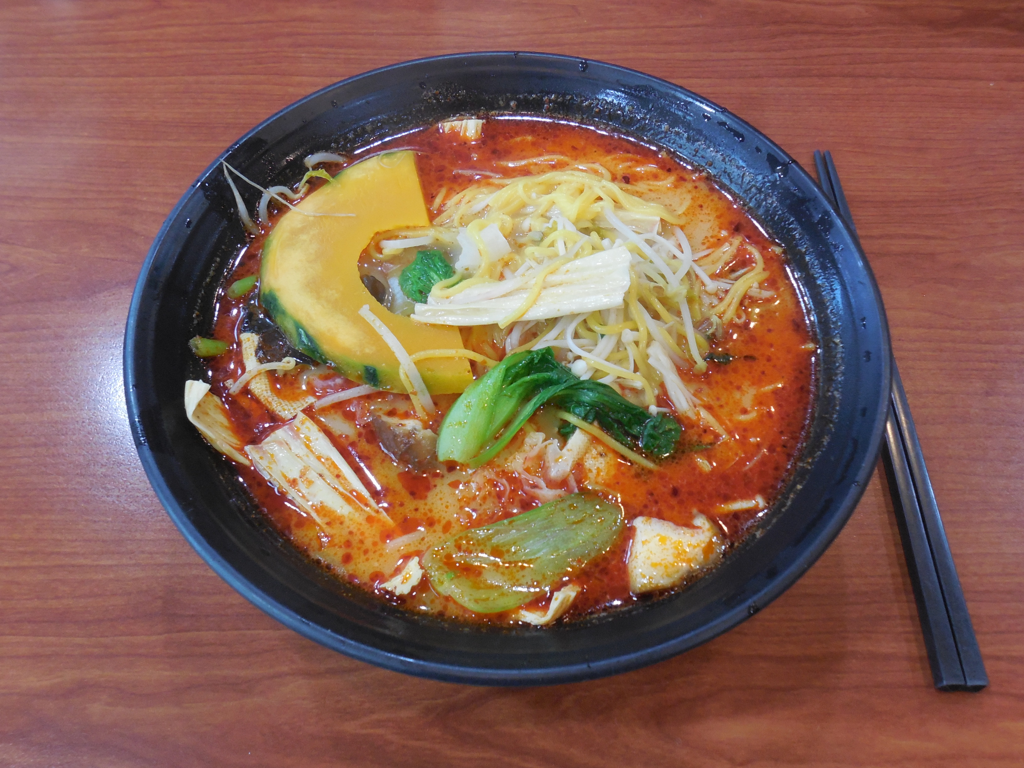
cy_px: 384
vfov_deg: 46.8
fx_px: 887
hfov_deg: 60.0
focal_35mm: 30
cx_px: 512
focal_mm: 5.3
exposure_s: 1/20
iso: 400
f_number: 3.8
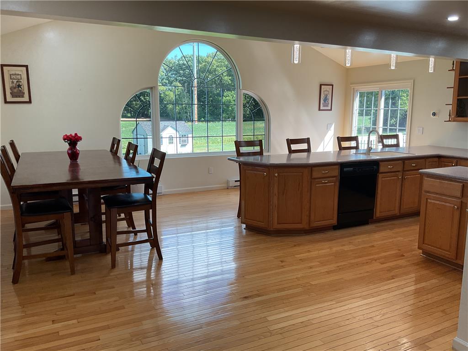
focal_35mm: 29
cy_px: 176
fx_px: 392
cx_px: 234
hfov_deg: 61.7
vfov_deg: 48.2
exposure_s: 1/120
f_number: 1.8
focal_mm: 3
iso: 50
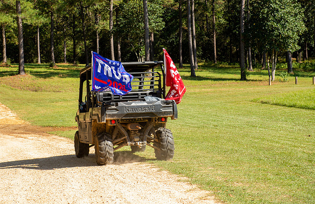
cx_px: 132
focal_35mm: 82
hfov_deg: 24.9
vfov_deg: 16.3
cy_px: 82
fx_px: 712
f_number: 6.3
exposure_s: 1/160
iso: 125
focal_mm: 70
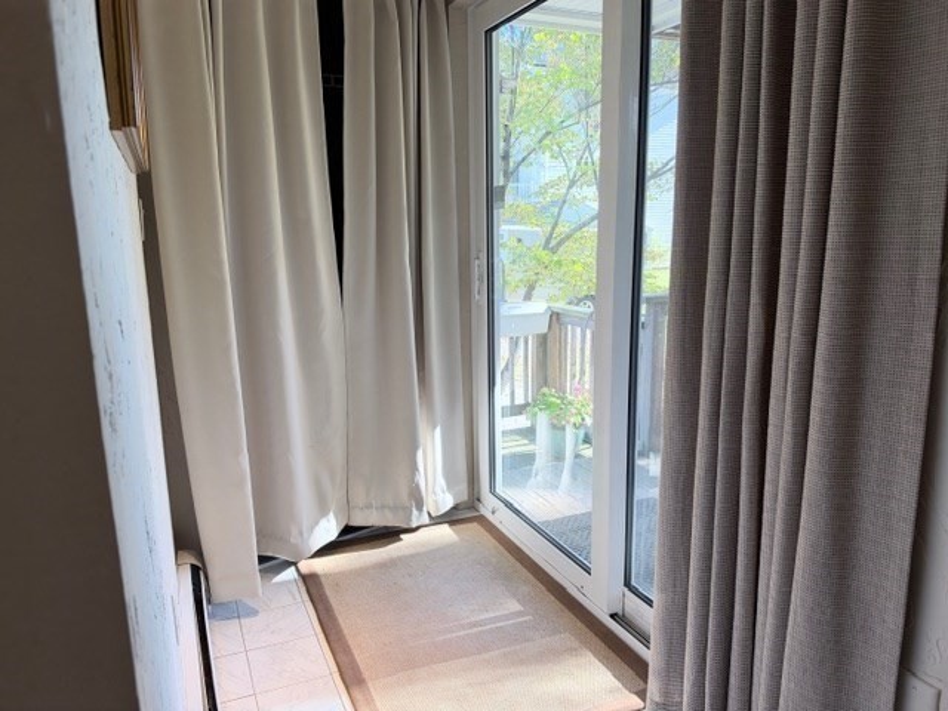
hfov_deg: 71.6
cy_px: 356
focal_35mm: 24
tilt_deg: -10.5
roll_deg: +0.9
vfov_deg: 56.8
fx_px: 657
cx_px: 474
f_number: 1.8
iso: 160
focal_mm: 6.93
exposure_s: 1/163
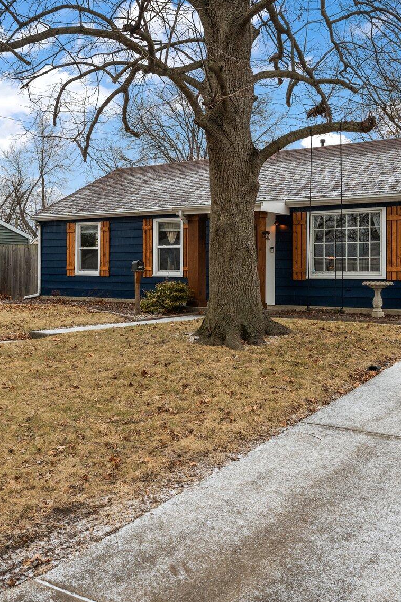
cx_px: 193
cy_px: 266
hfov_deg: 35.4
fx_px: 629
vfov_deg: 51.0
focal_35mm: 38
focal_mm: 20.9
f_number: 8
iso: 800
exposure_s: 1/40
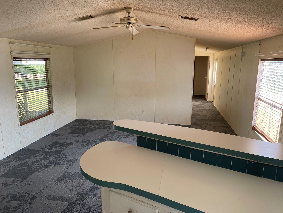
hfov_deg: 67.3
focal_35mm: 26
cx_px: 142
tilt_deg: -11.0
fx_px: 213
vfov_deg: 53.1
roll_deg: +0.6
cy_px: 106
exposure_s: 1/121
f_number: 1.6
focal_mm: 4.2
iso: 64
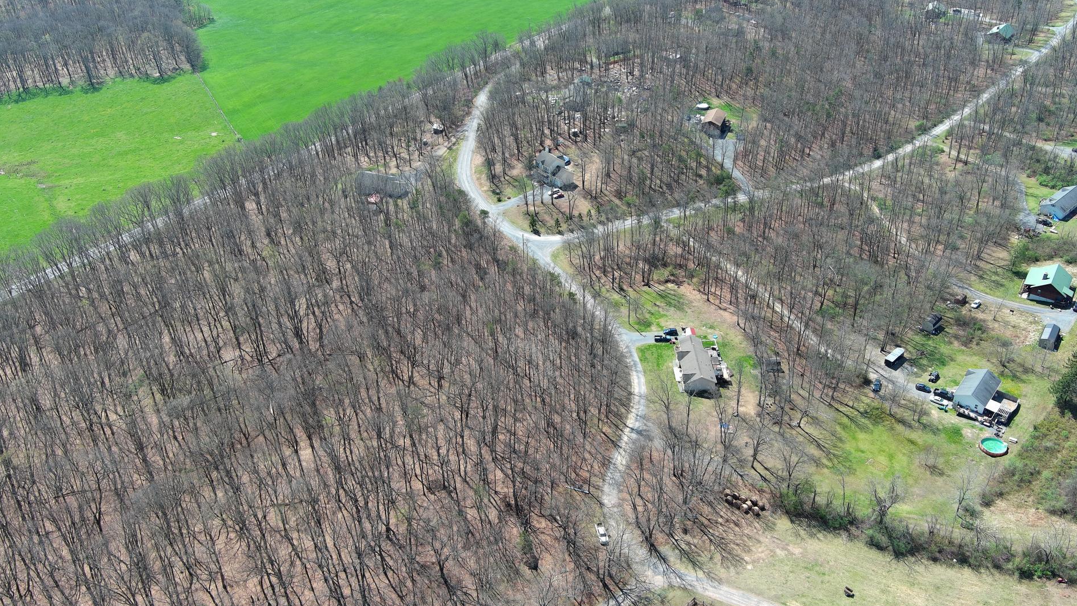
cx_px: 575
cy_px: 271
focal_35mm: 33
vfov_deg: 35.6
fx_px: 942
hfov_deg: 59.4
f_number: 2.8
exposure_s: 1/485
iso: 100
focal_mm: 10.57
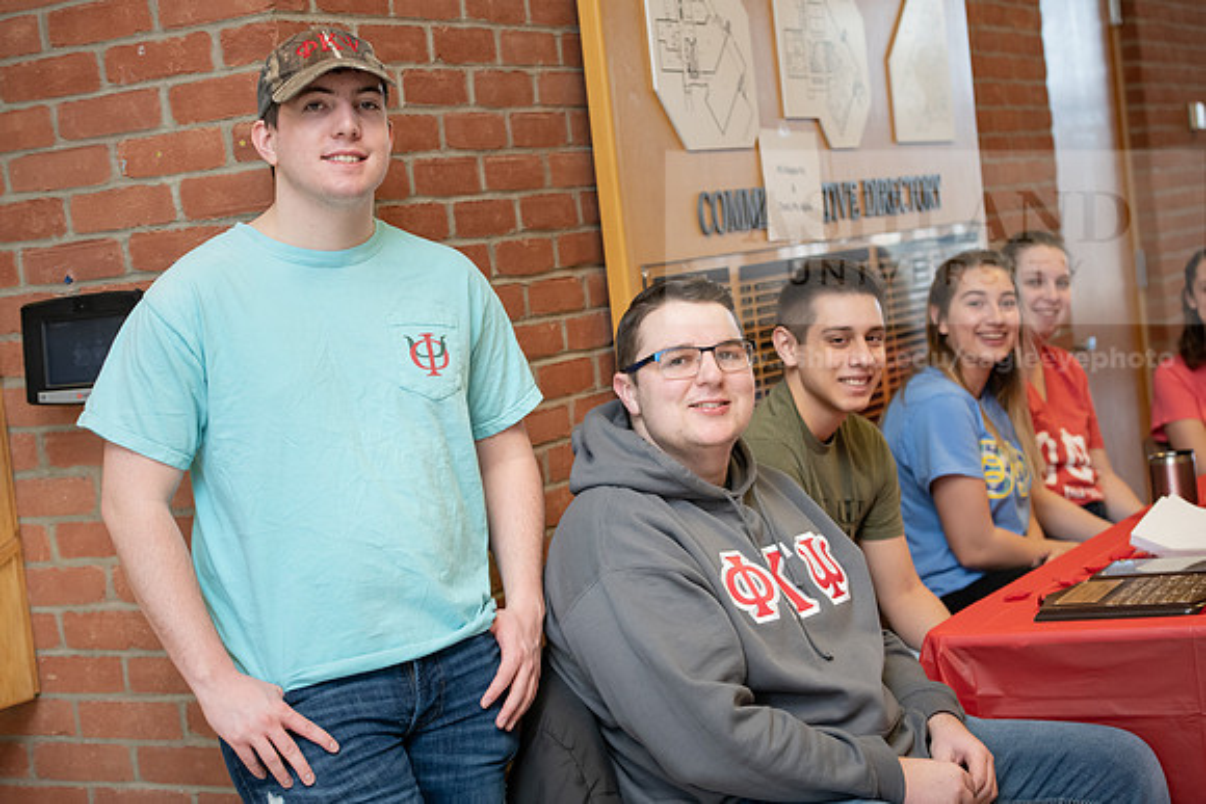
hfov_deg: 28.8
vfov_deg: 19.5
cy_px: 402
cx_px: 603
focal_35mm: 70
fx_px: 2345
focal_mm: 70
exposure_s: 1/200
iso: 1600
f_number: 4
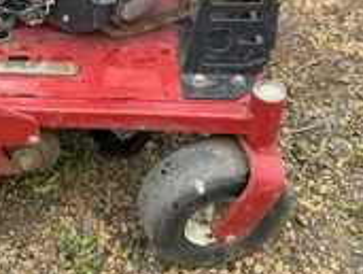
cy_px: 79
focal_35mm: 56
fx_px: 588
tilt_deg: -45.4
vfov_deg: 26.0
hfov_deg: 33.4
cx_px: 76
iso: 80
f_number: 1.78
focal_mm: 6.76
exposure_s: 1/391
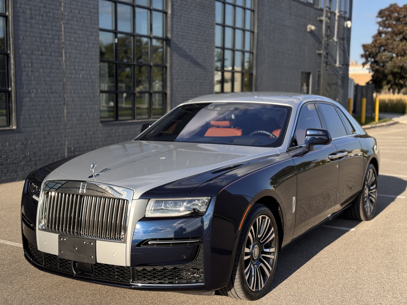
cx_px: 204
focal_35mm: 48
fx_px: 564
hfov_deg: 39.7
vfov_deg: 30.3
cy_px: 152
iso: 64
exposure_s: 1/2331
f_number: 1.78
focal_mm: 6.76
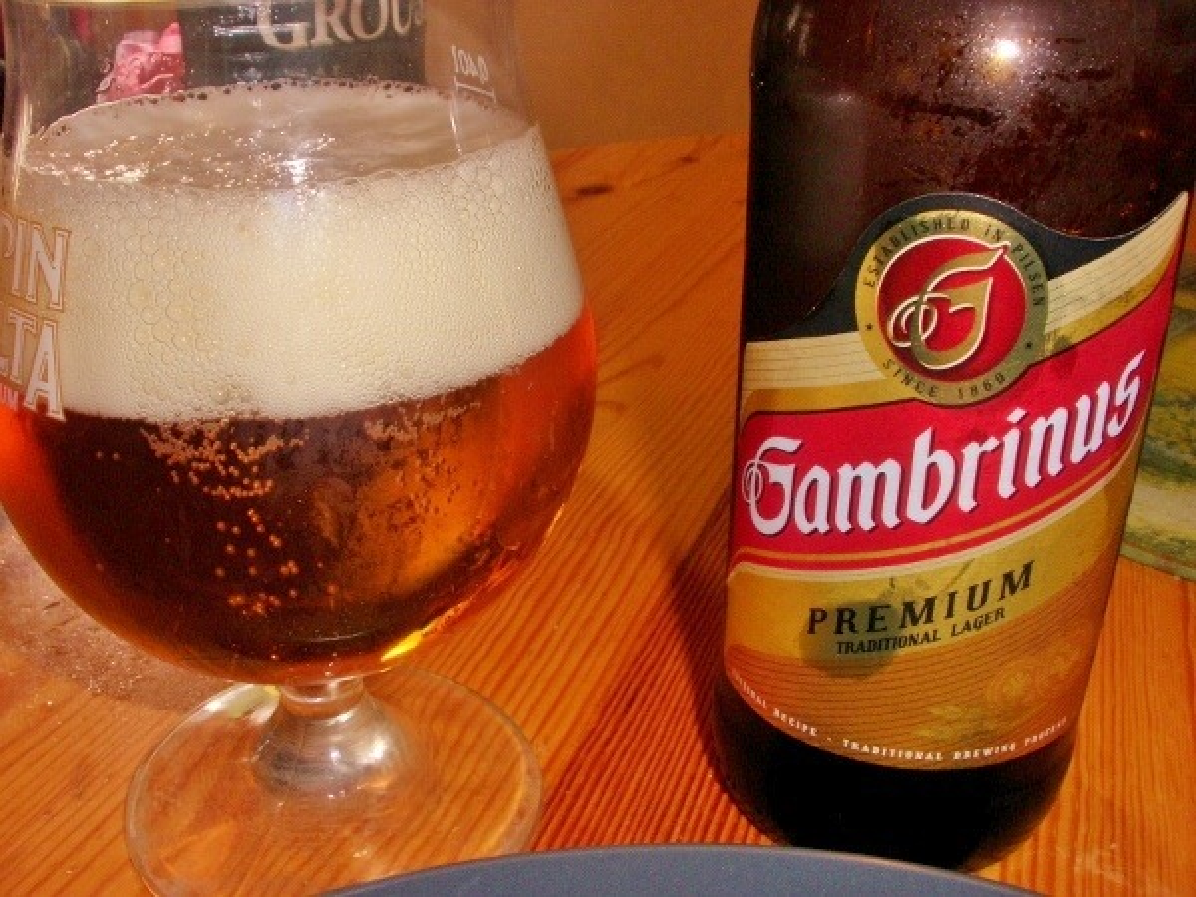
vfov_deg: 39.7
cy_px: 448
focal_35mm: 36
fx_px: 1244
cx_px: 598
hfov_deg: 51.4
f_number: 5.6
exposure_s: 1/30
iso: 100
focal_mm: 6.3
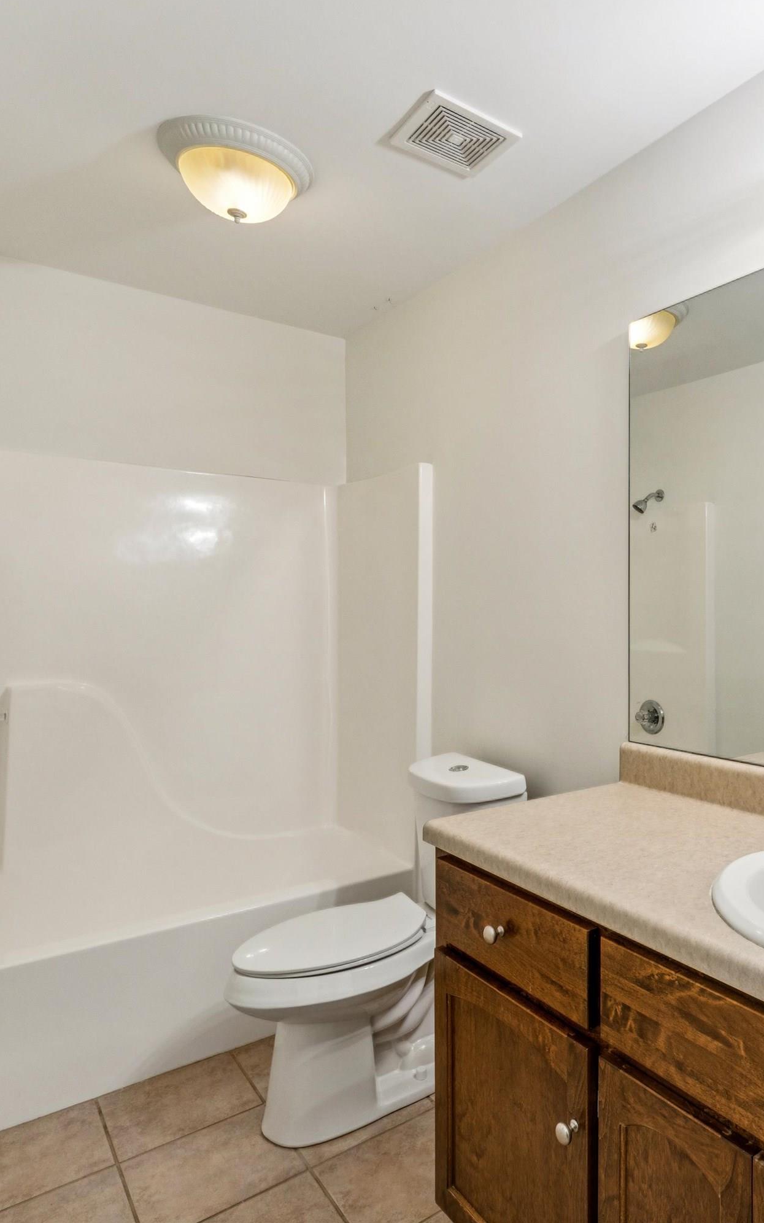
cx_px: 638
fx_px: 733
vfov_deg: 79.6
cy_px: 595
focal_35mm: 22
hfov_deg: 50.8
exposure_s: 1/10
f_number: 13
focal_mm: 14
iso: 400
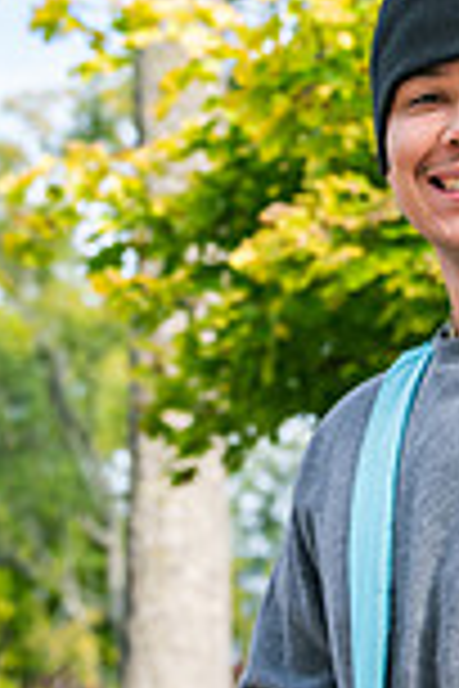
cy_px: 202
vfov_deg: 18.2
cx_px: 400
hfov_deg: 12.2
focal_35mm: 112
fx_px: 2142
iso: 160
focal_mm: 38
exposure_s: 1/500
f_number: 3.2
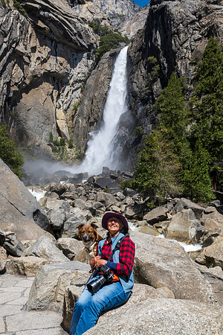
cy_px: 168
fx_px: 288
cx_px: 112
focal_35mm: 31
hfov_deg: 42.3
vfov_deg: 60.3
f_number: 22
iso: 1100
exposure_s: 1/500
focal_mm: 31
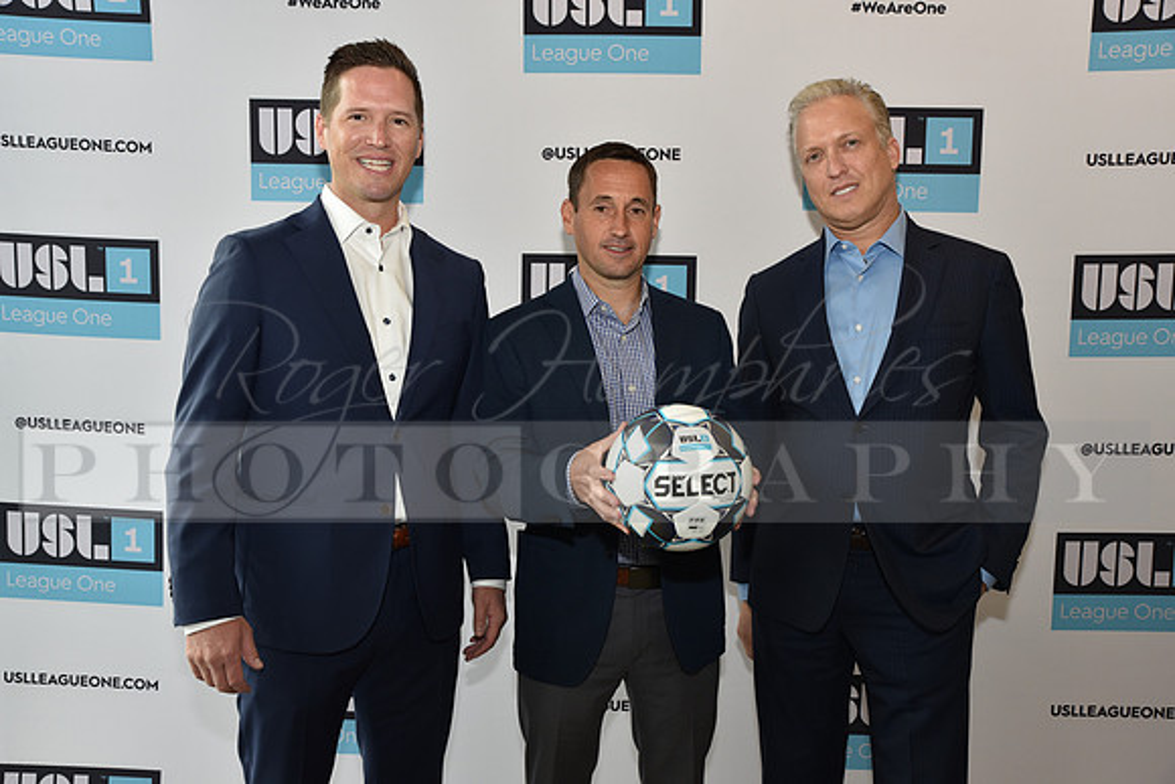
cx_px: 588
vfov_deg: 41.1
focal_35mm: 32
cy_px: 392
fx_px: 1045
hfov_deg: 58.7
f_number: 5.6
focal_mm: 32
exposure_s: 1/60
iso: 400
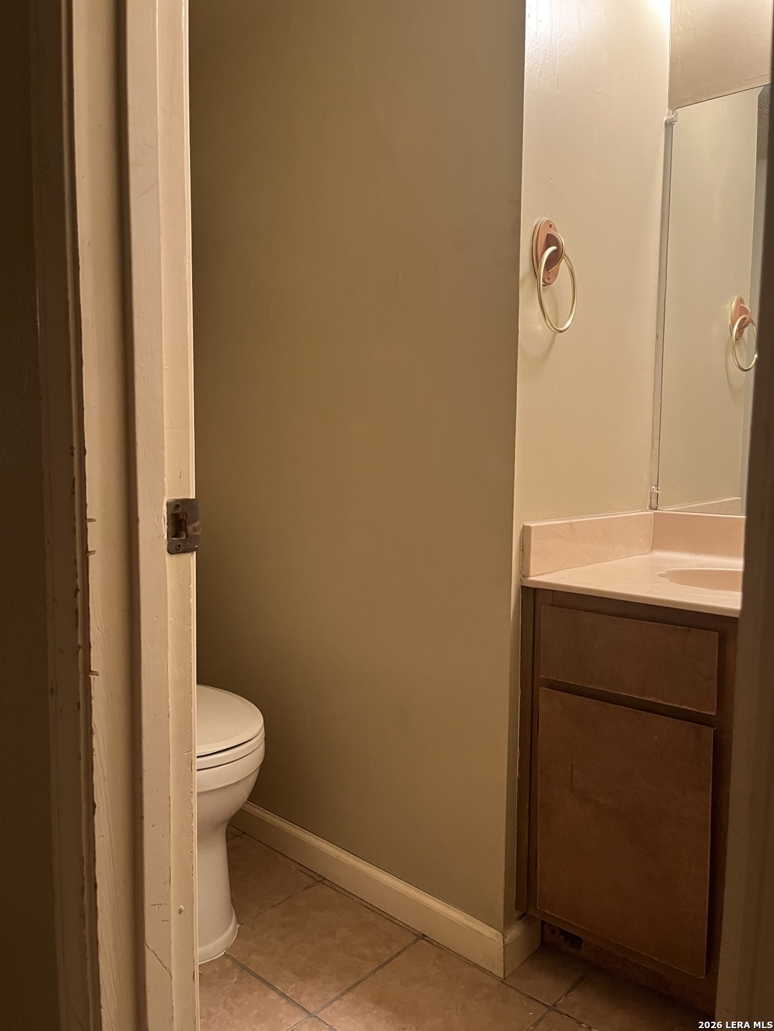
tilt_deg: -4.9
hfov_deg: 53.1
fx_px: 775
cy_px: 516
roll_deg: +0.5
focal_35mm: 26
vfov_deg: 67.3
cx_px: 387
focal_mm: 5.1
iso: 400
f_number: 1.6
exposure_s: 1/60
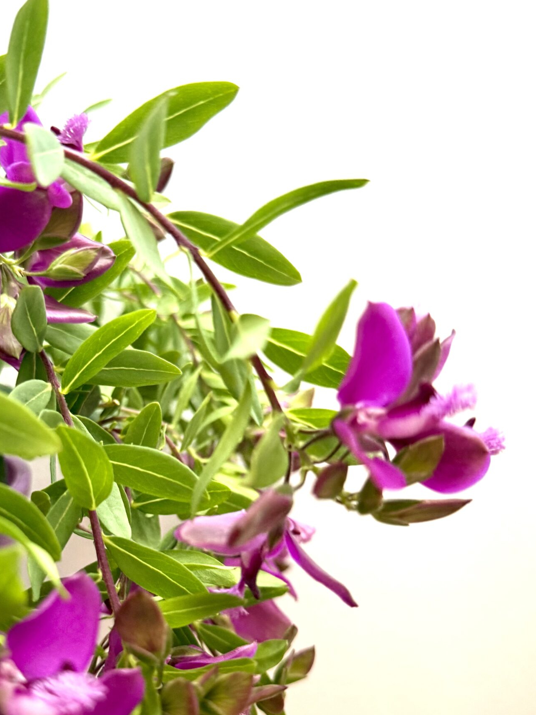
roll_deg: +1.1
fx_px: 743
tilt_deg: -5.9
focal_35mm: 36
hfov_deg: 39.2
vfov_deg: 50.8
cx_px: 180
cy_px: 447
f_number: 1.78
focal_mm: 6.76
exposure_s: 1/79
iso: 200
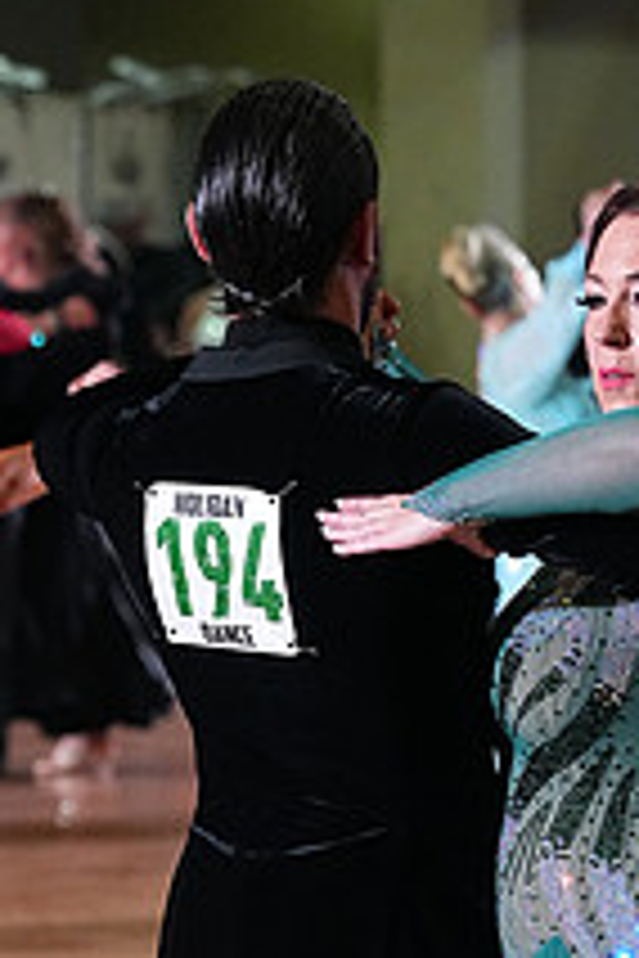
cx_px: 466
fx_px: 8759
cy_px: 1169
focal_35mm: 329
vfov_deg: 6.2
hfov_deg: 4.2
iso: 6400
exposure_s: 1/400
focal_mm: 121
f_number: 5
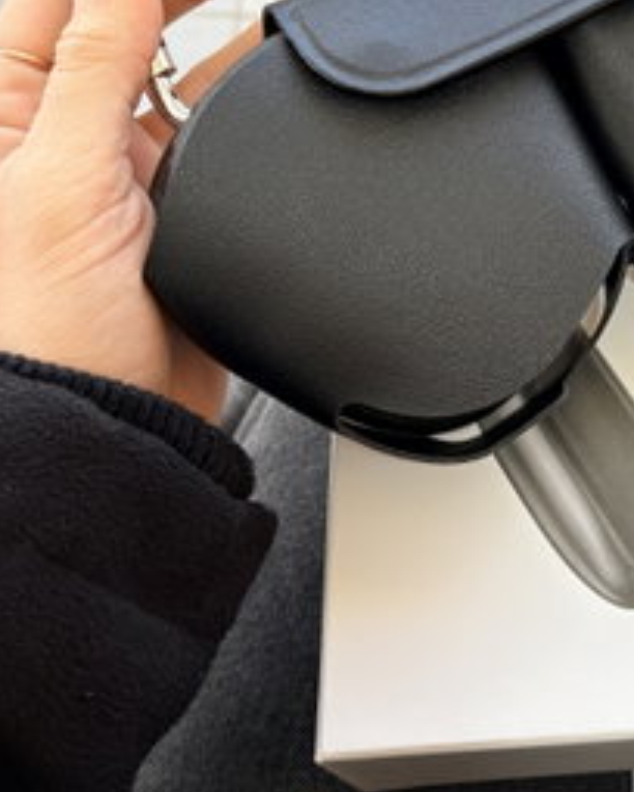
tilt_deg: -68.3
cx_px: 612
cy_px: 203
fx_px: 1243
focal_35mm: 53
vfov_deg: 34.6
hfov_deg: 27.2
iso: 64
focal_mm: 5.96
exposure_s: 1/122
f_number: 1.6
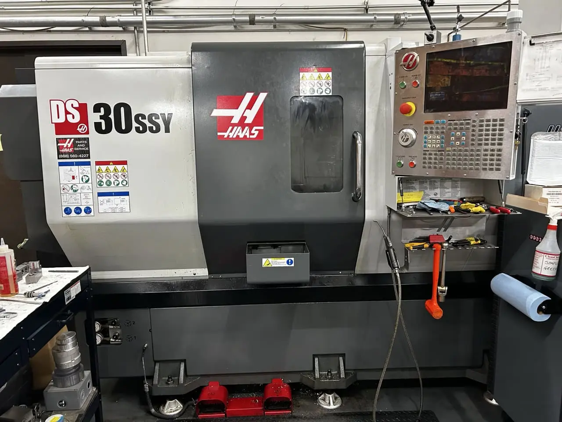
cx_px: 281
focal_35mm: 26
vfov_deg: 53.1
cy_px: 211
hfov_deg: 67.3
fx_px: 422
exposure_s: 1/60
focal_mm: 5.7
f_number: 1.5
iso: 200
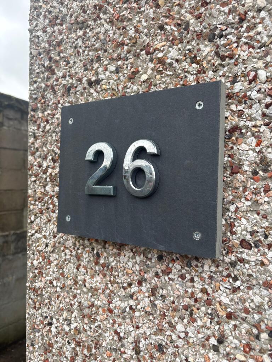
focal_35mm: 26
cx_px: 136
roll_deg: -0.8
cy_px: 181
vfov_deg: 67.3
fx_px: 272
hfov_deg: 53.1
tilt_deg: +0.0
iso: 50
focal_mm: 5.96
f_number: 1.6
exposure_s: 1/424
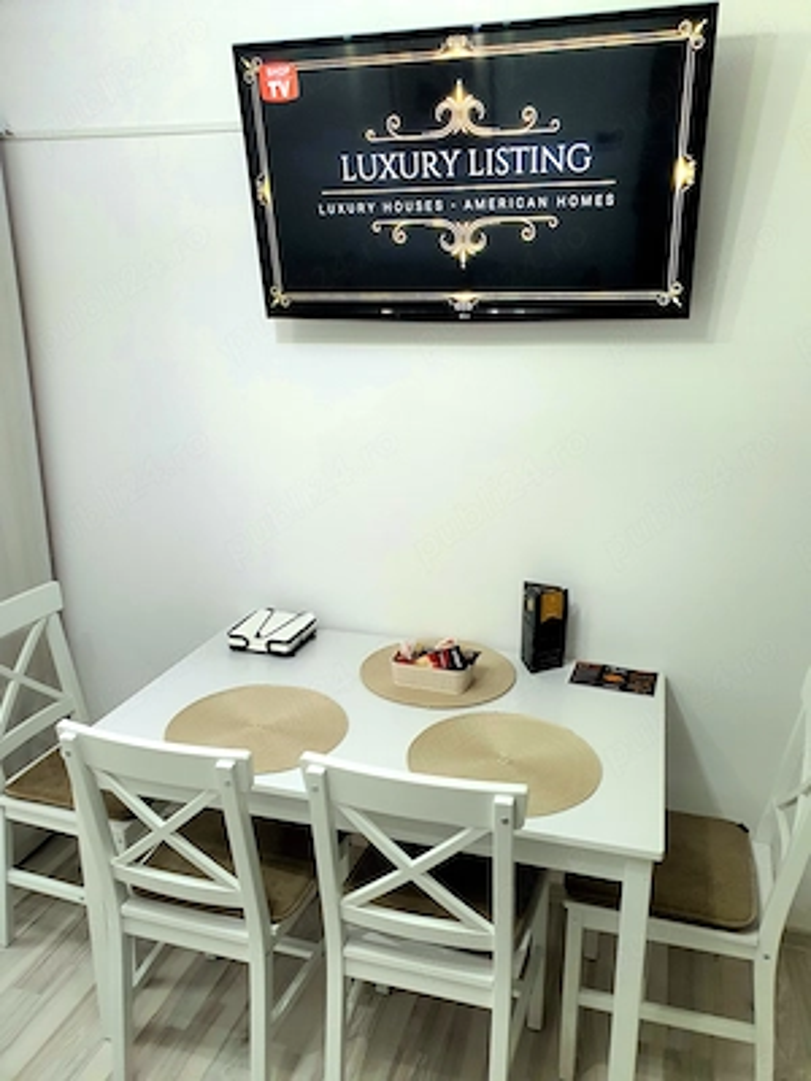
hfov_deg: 53.1
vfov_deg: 67.3
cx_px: 406
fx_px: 812
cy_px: 540
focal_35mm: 26
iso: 160
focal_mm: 4.3
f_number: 2.4
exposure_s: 1/50
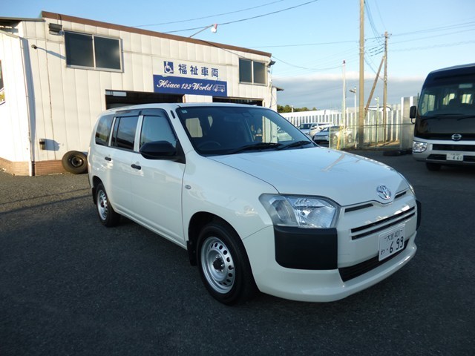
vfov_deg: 56.8
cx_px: 238
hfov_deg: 71.6
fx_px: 329
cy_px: 178
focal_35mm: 24
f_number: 2.8
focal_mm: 4.3
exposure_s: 1/640
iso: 100
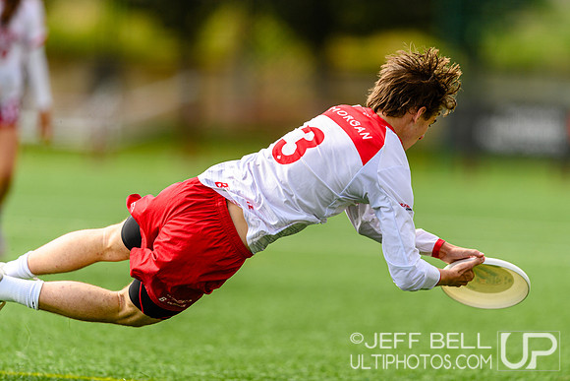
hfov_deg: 4.7
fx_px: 7015
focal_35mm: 443
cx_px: 315
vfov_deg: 3.1
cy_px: 170
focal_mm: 400
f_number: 3.2
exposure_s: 1/1250
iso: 160
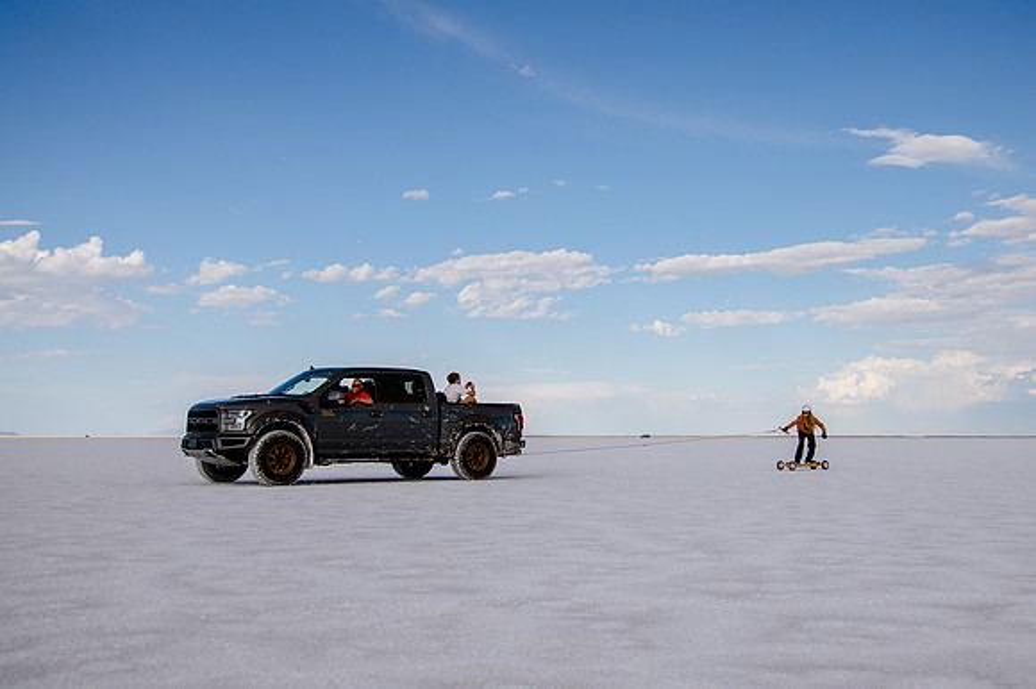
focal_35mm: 41
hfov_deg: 47.0
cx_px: 588
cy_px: 319
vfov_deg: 32.3
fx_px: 1188
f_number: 4
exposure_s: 1/5000
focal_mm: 34
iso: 200
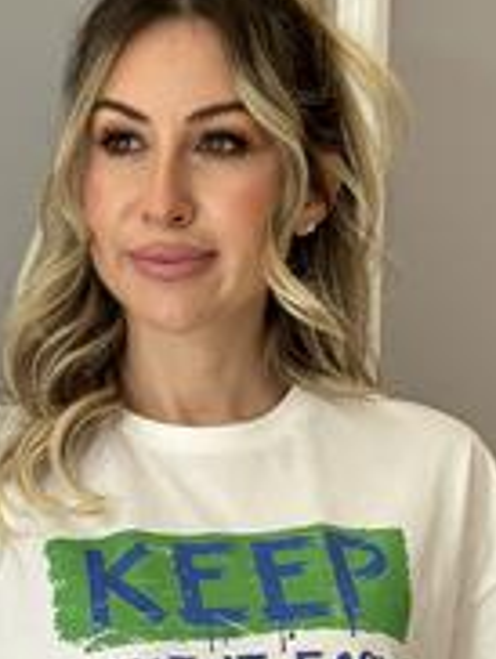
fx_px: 2611
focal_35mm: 137
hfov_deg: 10.8
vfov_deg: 13.9
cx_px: 203
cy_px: 797
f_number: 1.78
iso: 80
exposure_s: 1/244
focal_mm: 6.86
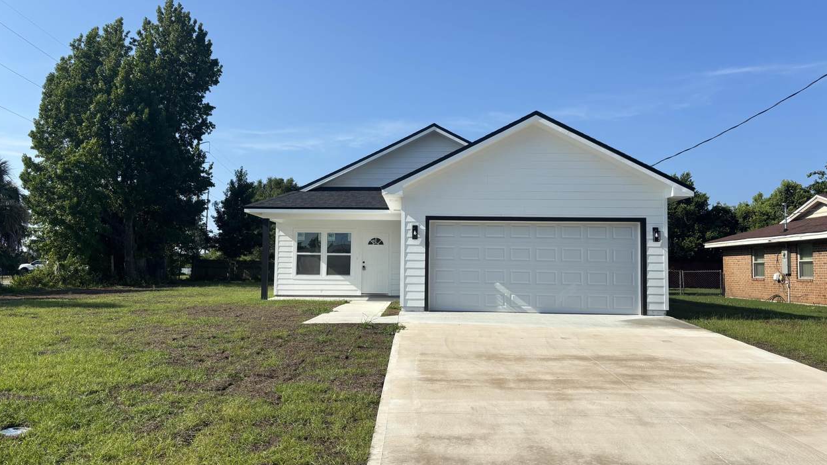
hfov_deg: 66.1
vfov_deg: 40.2
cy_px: 222
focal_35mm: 29
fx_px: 636
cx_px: 410
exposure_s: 1/4425
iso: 50
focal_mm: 5.96
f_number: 1.6
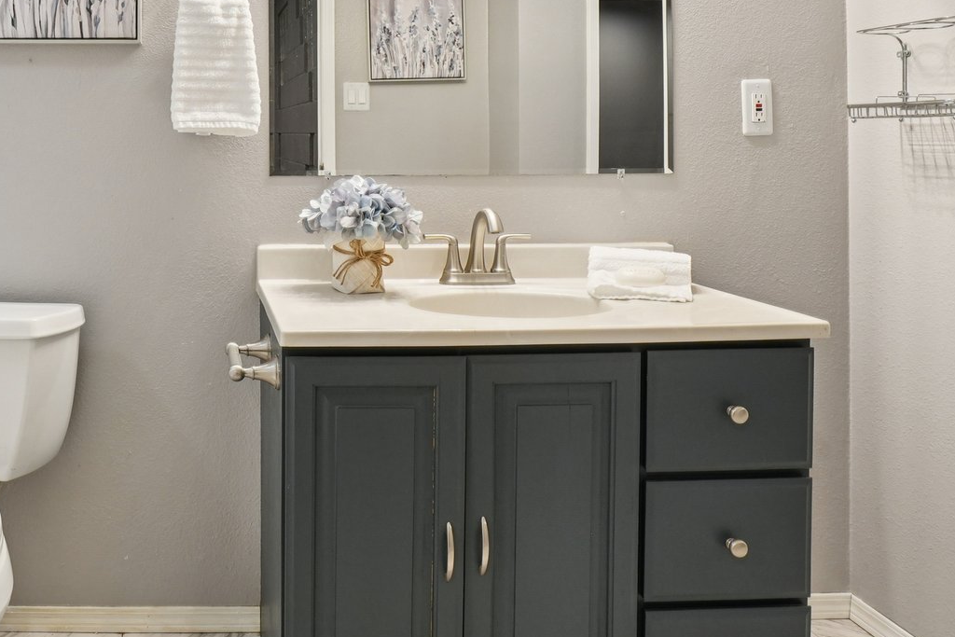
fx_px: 796
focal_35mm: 30
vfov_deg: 41.9
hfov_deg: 58.0
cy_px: 138
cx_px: 215
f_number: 8
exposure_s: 1/13
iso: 400
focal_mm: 10
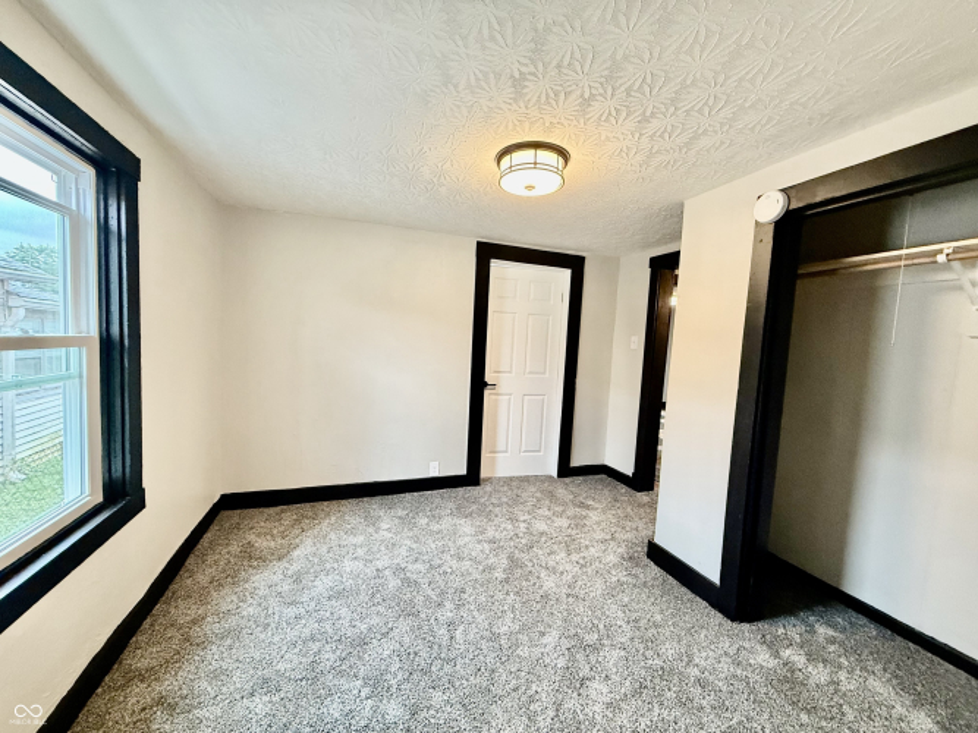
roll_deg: -3.1
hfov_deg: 102.1
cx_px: 489
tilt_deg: -3.3
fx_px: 395
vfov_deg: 85.7
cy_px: 366
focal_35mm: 14
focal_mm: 2.22
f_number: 2.2
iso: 400
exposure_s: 1/60
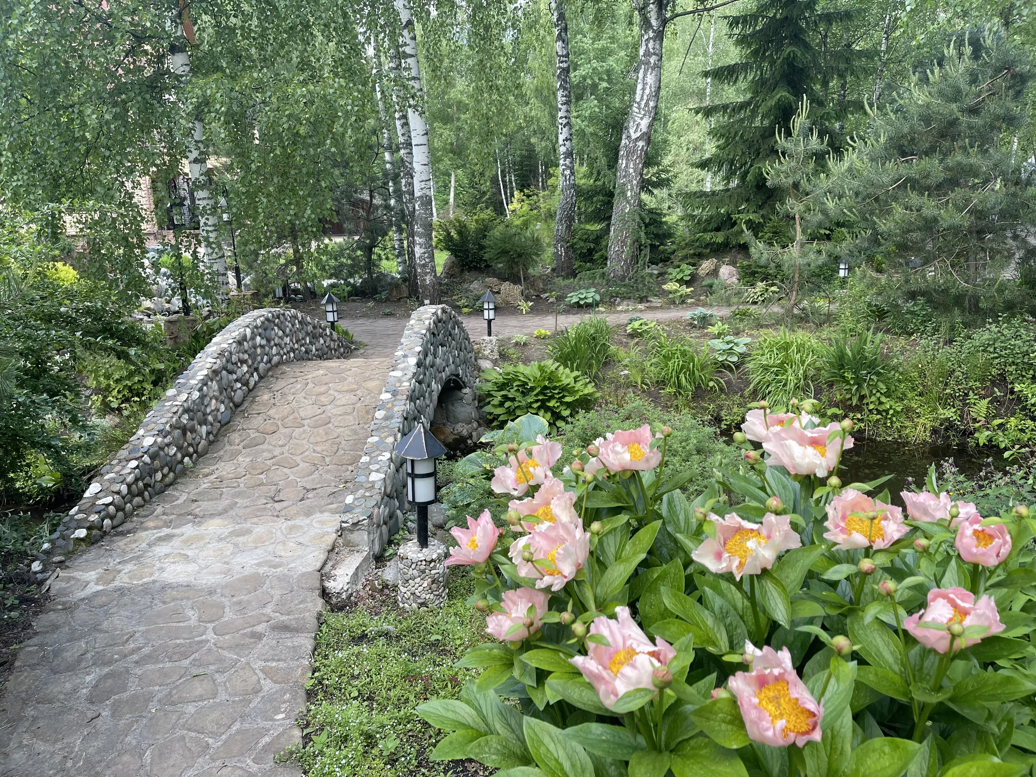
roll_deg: +1.5
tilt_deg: -12.8
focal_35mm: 26
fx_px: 778
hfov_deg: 67.3
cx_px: 518
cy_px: 388
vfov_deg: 53.1
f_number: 1.6
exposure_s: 1/223
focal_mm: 5.1
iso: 32
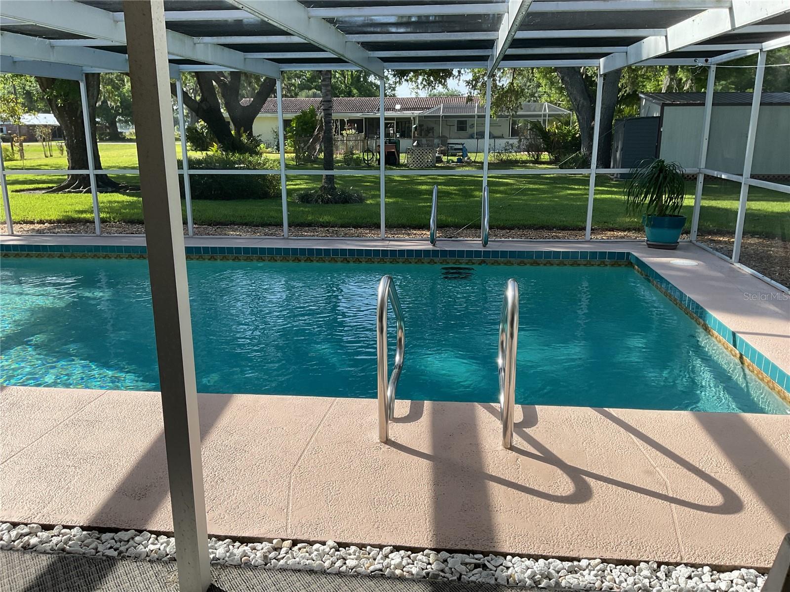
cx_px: 395
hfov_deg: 61.7
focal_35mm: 29
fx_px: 662
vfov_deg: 48.2
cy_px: 296
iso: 16
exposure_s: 1/749
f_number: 1.8
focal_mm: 3
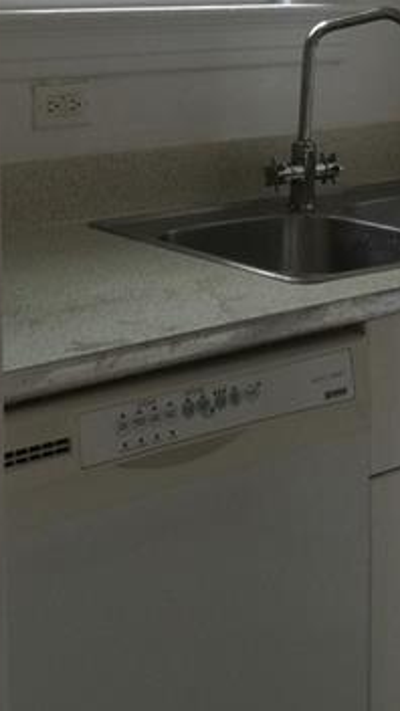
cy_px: 24
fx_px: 1301
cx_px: 129
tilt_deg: -1.6
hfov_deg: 17.4
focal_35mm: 69
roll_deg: +1.4
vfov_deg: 28.9
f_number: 2.2
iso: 50
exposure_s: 1/15
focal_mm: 4.15
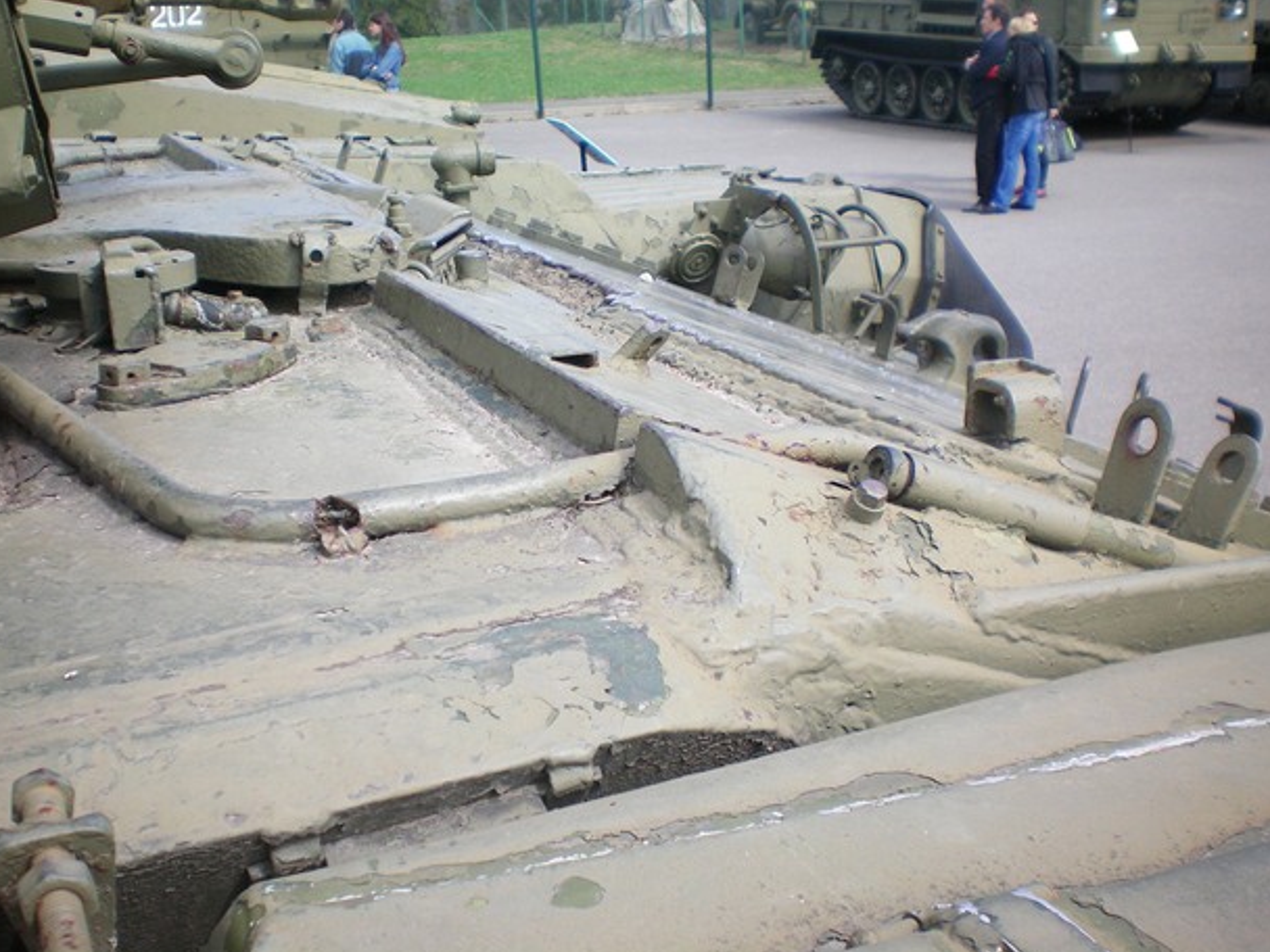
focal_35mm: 40
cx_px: 643
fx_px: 1468
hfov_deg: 46.8
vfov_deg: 36.0
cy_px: 466
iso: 64
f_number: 3.1
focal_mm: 6.3
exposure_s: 1/400
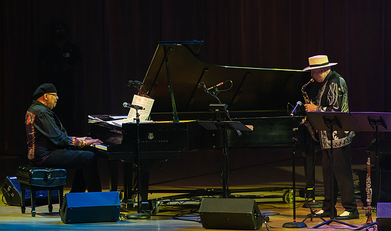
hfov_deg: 7.4
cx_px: 202
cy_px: 139
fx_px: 3029
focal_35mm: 289
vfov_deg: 4.4
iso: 2500
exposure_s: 1/160
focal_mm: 235
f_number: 5.6
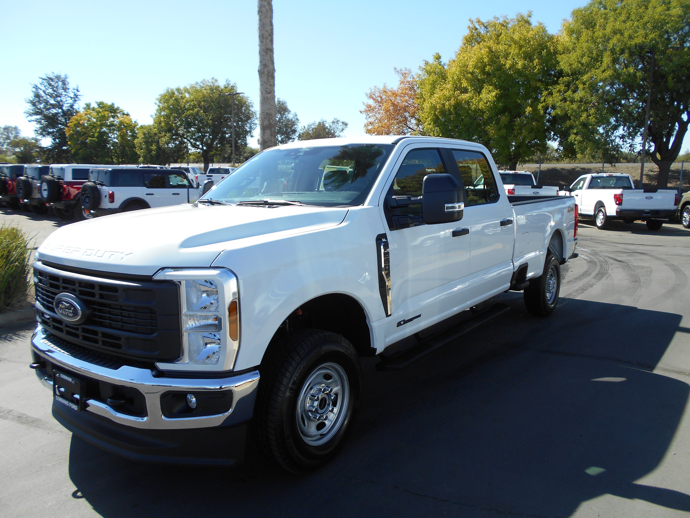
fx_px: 518
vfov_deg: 53.1
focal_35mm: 26
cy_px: 259
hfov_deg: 67.3
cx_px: 345
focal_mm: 4.6
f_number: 3.2
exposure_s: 1/640
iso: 80
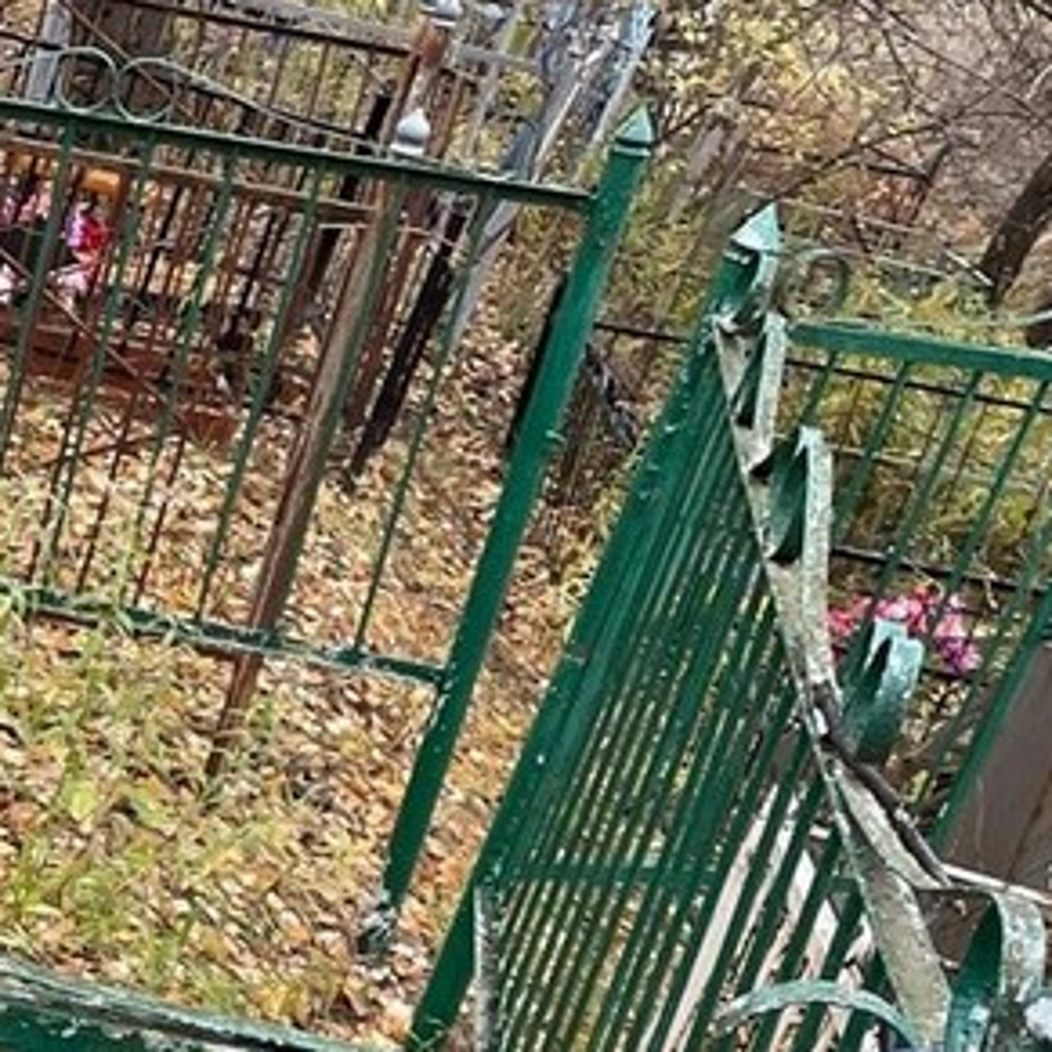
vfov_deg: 20.8
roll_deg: -4.4
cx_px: -546
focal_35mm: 81
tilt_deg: -28.7
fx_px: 2785
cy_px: 1001
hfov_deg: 18.8
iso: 100
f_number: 1.6
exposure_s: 1/121
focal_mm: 4.2
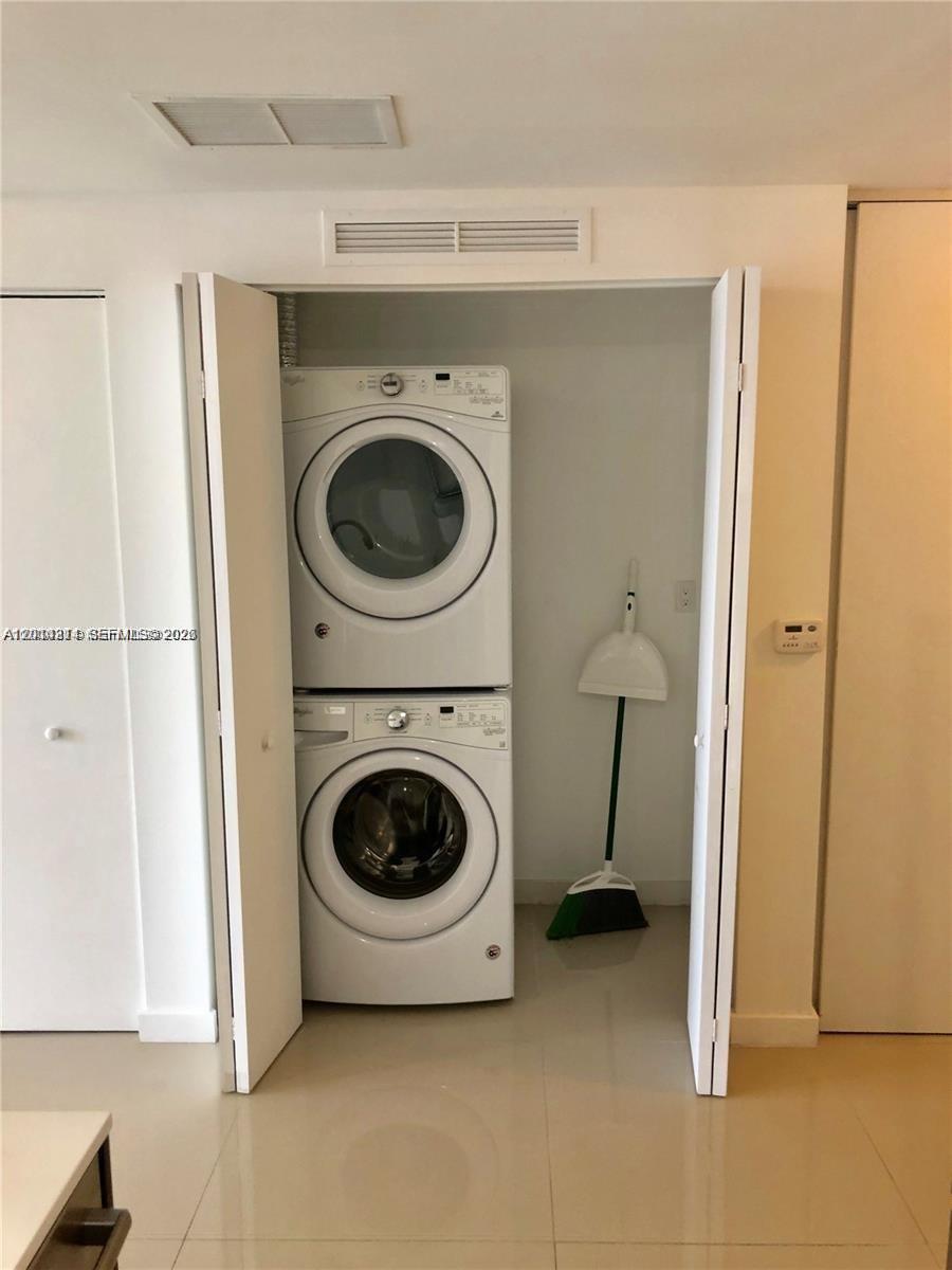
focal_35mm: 28
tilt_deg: -7.7
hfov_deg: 49.7
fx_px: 1027
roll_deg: +1.0
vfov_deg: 63.4
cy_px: 635
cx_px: 476
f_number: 1.8
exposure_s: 1/20
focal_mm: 3.99
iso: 40
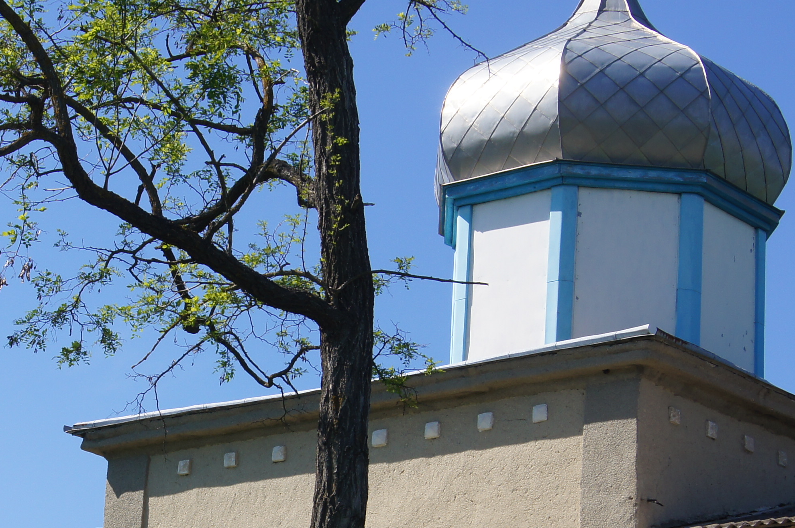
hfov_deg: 15.7
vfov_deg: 10.5
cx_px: 198
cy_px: 459
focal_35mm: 130
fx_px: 2873
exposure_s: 1/125
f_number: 13
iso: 100
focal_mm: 35
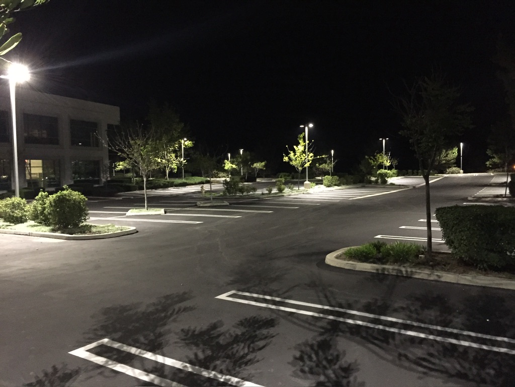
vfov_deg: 48.2
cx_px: 258
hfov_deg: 61.7
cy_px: 194
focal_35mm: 29
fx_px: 431
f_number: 2.2
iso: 800
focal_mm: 4.15
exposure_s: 1/15
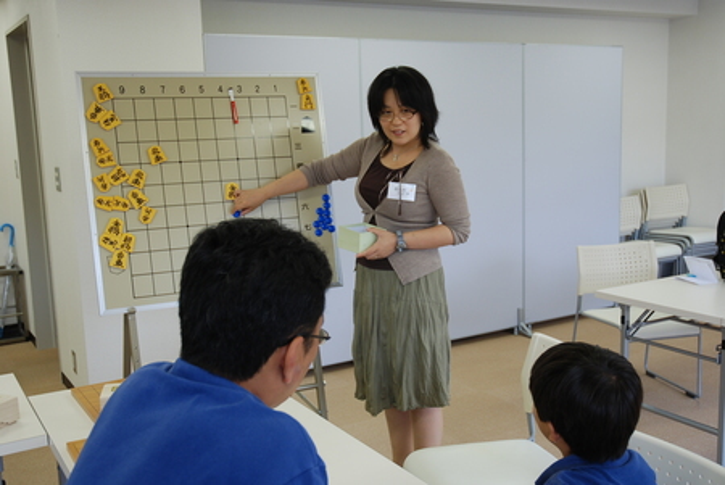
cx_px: 362
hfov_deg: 47.9
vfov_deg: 33.1
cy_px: 242
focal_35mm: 40
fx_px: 816
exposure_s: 1/40
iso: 200
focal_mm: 27
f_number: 3.8
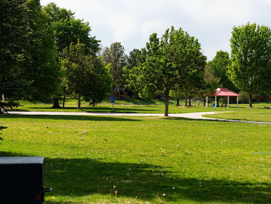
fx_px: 697
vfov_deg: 16.6
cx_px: 148
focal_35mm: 89
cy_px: 98
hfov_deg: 22.0
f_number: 4
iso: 200
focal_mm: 40
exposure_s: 1/640
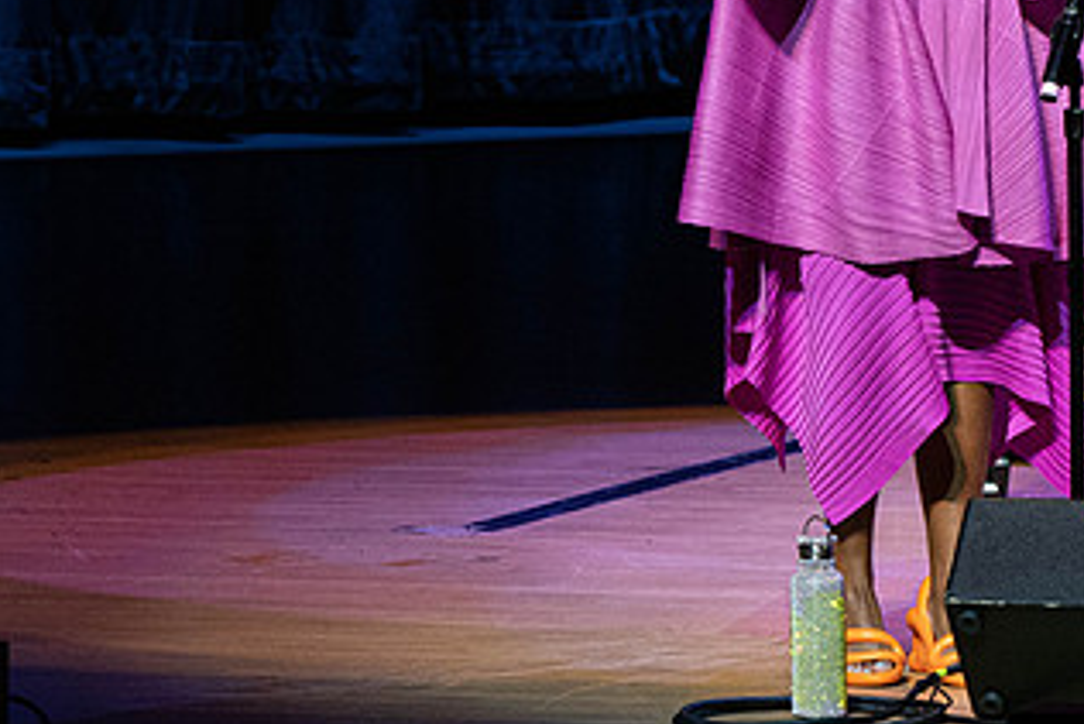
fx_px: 20635
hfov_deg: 3.0
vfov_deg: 2.0
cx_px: 584
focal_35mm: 685
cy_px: -65
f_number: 8
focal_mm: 294
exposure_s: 1/320
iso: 4000
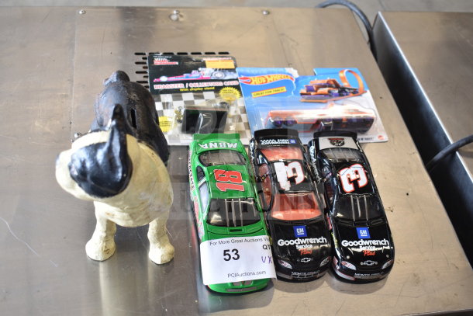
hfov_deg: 43.6
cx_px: 236
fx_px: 591
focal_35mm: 45
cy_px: 158
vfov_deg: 29.9
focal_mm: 30
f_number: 4.2
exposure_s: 1/50
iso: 320
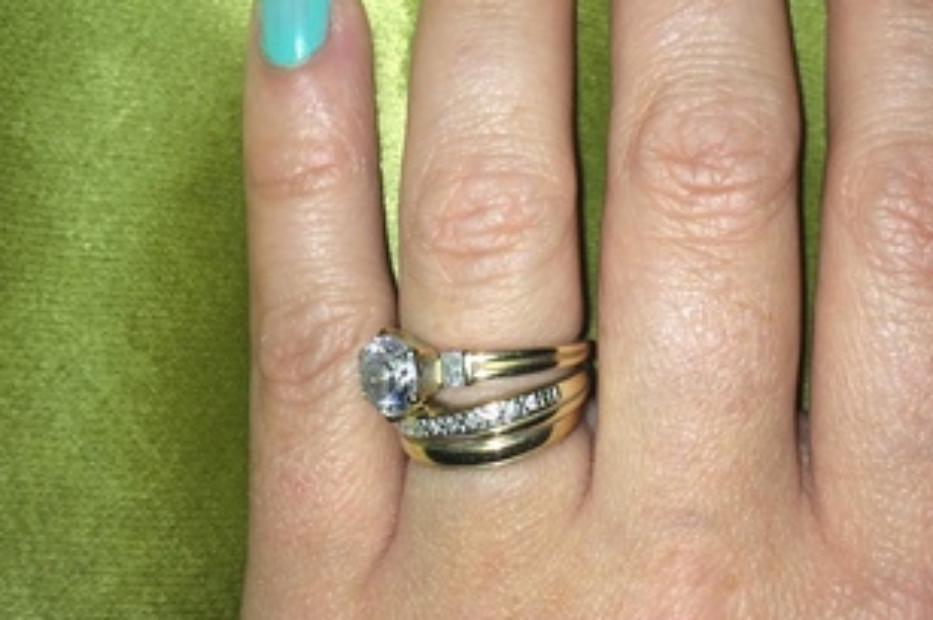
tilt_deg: -81.4
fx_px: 1527
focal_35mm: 59
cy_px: 76
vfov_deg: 22.5
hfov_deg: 33.8
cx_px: 590
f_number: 2.2
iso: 32
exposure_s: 1/145
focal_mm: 4.15
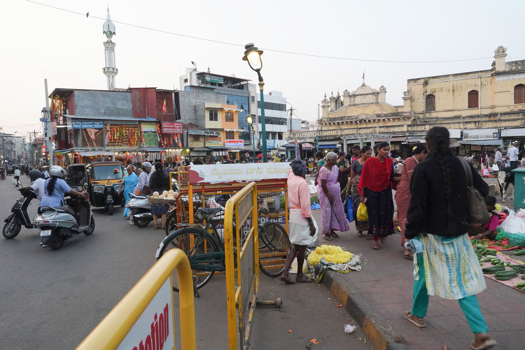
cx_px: 262
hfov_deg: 73.7
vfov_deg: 53.1
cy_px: 175
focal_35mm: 24
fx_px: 350
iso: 3200
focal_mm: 24
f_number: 18
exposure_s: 1/80
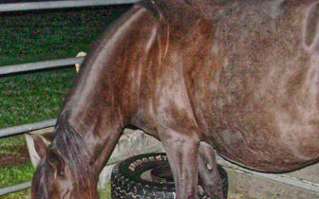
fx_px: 626
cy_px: 133
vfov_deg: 18.0
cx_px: 35
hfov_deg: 27.6
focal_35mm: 72
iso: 200
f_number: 2.9
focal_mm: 6.3
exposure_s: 1/128
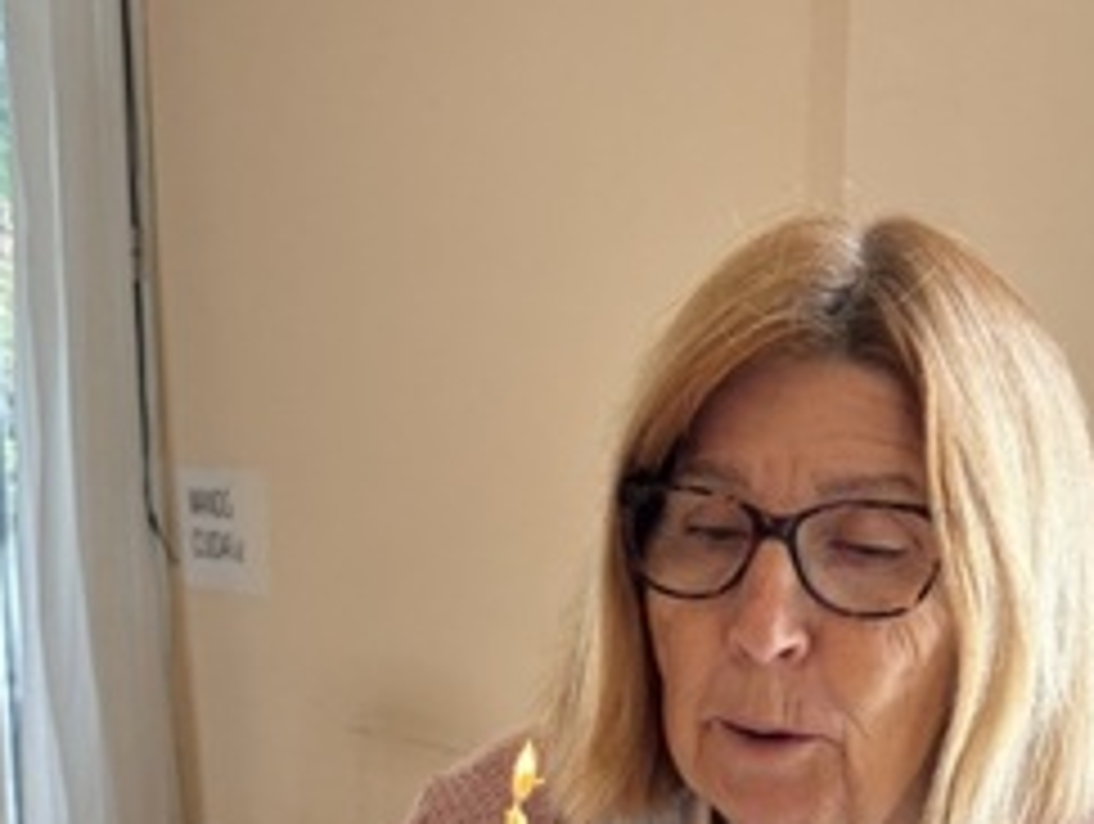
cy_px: 752
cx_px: 594
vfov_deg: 24.9
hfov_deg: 33.7
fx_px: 1804
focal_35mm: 57
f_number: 1.6
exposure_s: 1/160
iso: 50
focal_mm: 5.96
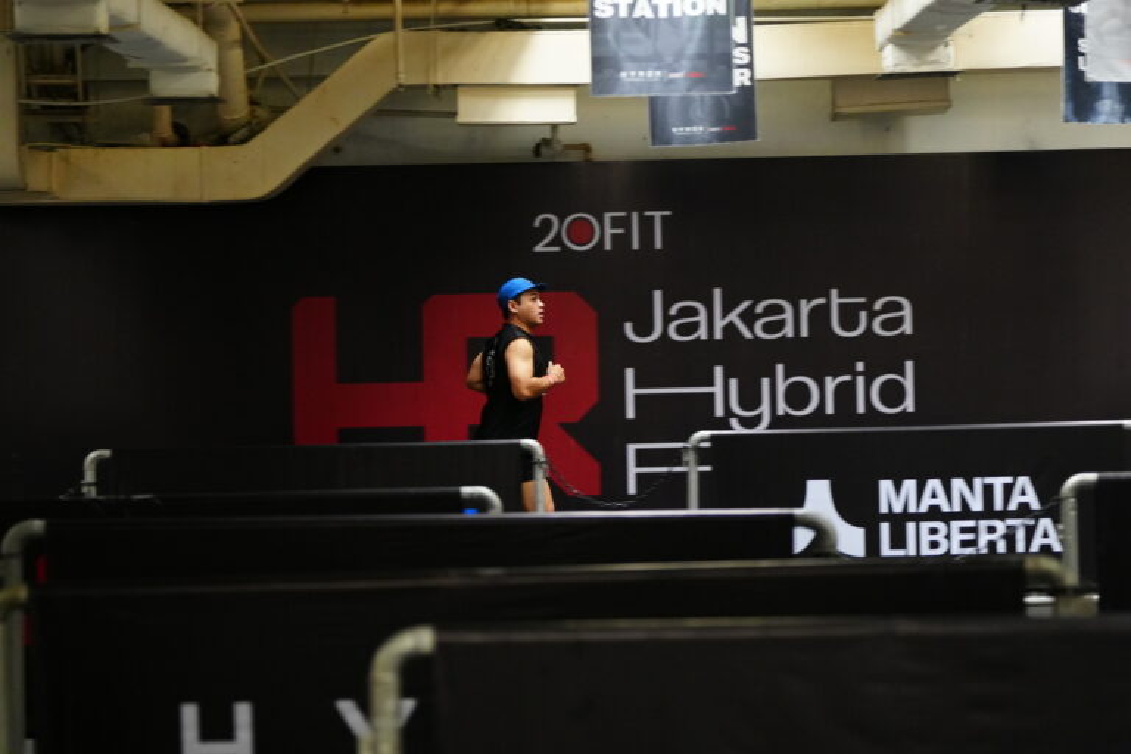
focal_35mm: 105
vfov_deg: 13.0
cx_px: 566
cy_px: 377
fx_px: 3298
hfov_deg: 19.5
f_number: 2.8
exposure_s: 1/100
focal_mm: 70
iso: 2500
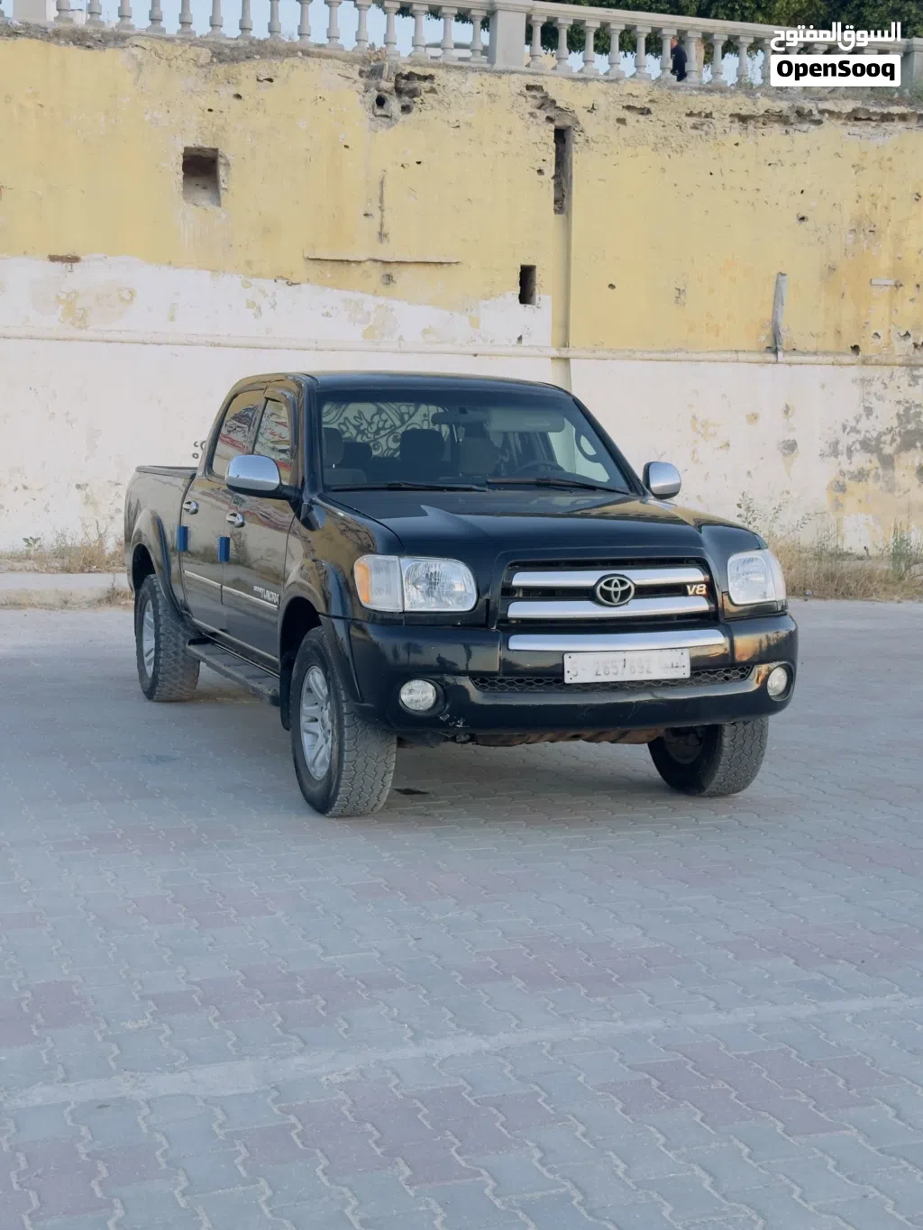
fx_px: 1706
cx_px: 462
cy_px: 615
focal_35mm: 48
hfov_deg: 30.3
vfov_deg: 39.7
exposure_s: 1/125
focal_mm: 6.86
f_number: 1.78
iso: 64
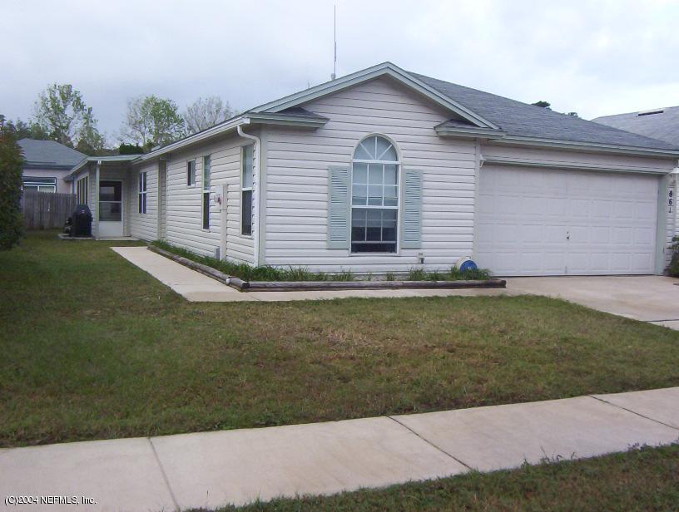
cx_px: 340
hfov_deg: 51.2
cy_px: 256
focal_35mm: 36
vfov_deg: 39.8
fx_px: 708
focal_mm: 5.54
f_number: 2.76
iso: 100
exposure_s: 1/403
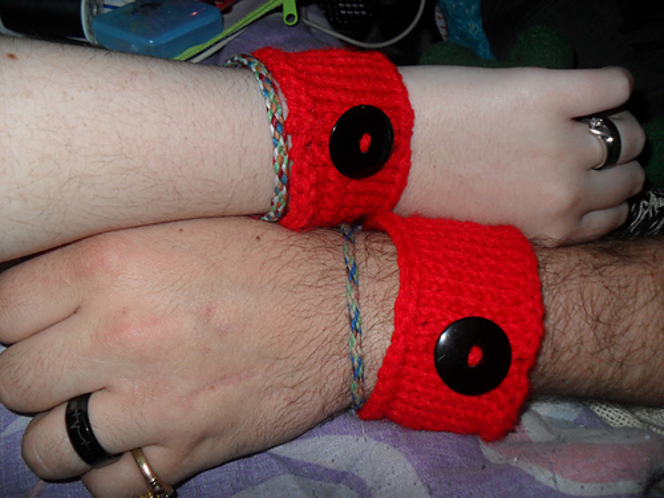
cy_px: 249
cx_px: 332
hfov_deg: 52.6
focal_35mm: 35
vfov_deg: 40.7
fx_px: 671
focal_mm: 6.3
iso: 100
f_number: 7.6
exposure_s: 1/15
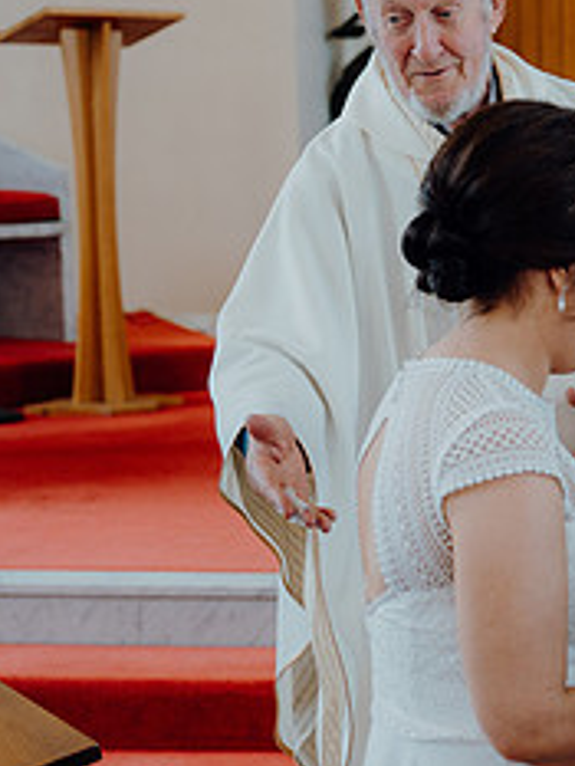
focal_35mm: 110
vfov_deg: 17.9
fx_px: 2434
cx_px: 917
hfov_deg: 12.6
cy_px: 475
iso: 500
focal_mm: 46
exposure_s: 1/200
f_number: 2.8
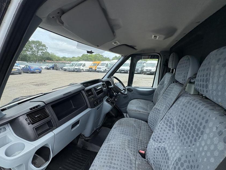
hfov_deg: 98.2
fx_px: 98
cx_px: 116
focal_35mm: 15
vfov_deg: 81.7
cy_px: 89
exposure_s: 1/488
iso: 64
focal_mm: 2.22
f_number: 2.2
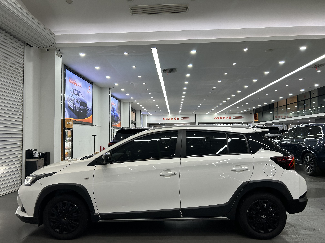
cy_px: 122
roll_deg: +0.7
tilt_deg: +3.2
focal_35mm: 26
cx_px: 162
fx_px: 244
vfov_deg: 53.1
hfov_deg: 67.3
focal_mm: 5.7
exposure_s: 1/100
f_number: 1.5
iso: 64
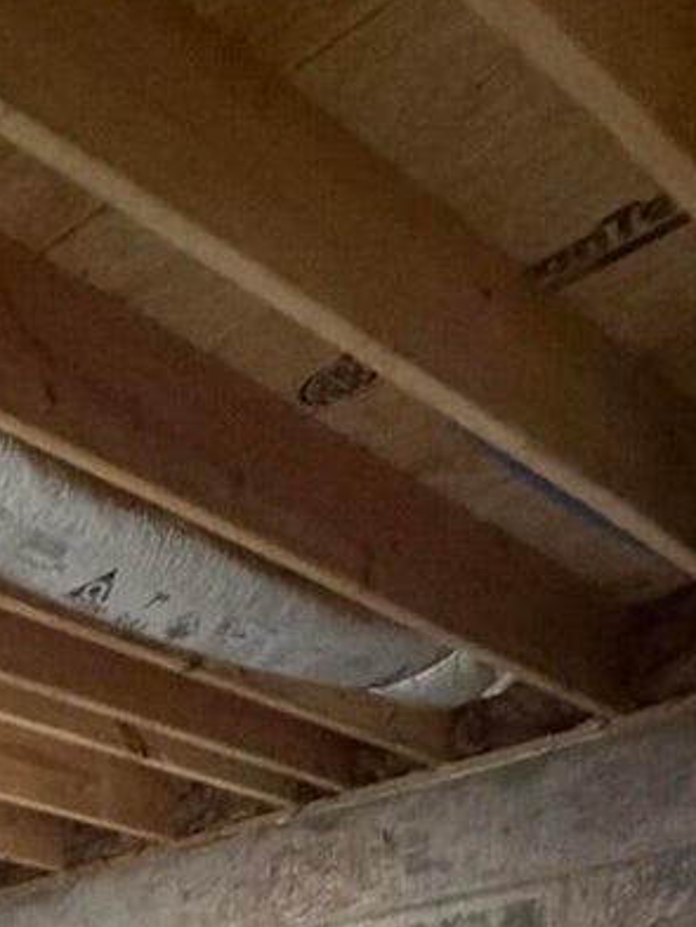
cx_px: -304
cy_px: 1481
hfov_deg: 22.0
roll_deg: +0.1
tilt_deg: -6.9
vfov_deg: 24.2
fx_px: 1527
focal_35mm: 57
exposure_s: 1/60
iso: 1250
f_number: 2.2
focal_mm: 2.22
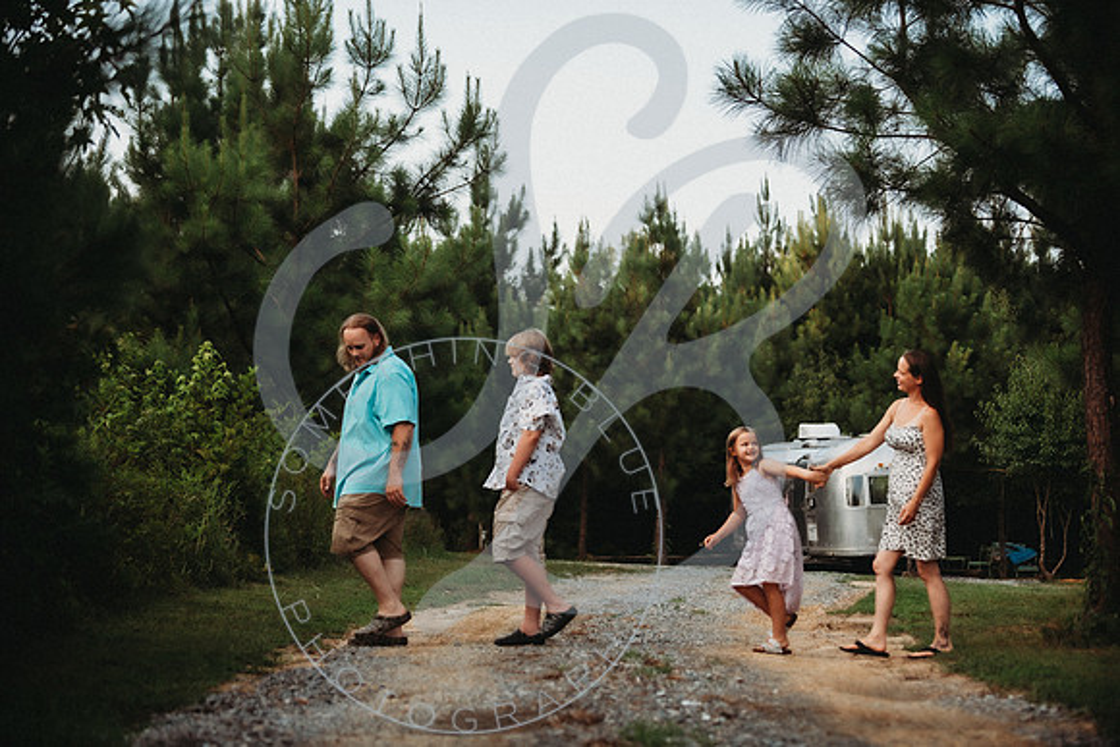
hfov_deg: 28.3
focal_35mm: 71
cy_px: 374
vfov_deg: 19.1
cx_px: 560
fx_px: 2222
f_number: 2.8
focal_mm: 70
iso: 100
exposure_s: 1/320
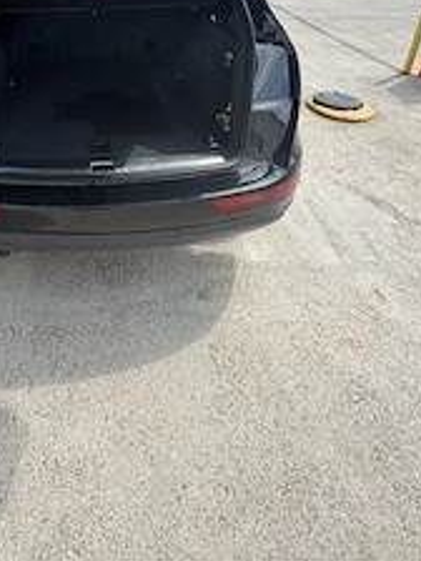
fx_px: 405
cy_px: 63
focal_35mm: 25
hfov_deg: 51.5
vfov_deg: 59.7
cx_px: 85
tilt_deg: -18.2
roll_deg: -2.0
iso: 40
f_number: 2.2
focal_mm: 2.22
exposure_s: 1/625
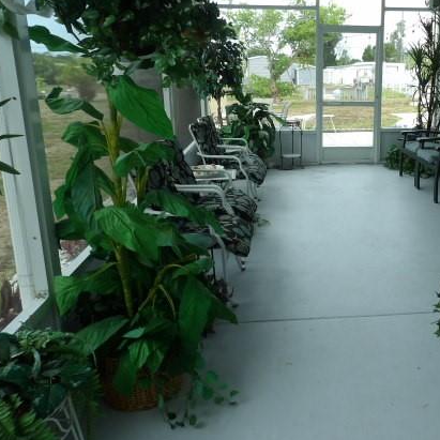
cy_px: 195
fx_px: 475
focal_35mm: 33
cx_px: 327
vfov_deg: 49.6
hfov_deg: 48.0
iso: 100
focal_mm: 4.3
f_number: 3.2
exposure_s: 1/207
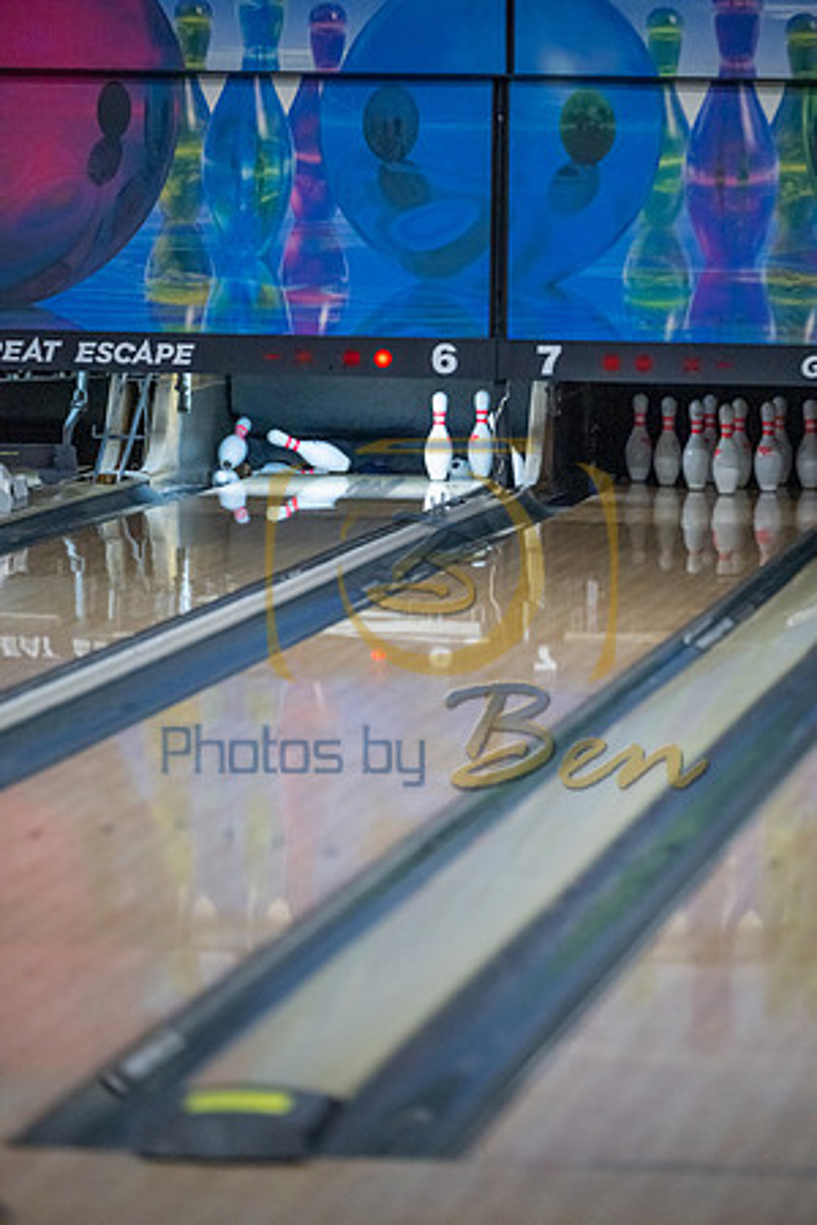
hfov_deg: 6.9
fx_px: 6808
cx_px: 408
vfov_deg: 10.3
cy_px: 612
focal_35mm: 200
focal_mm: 200
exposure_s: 1/1000
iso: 4000
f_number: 2.8
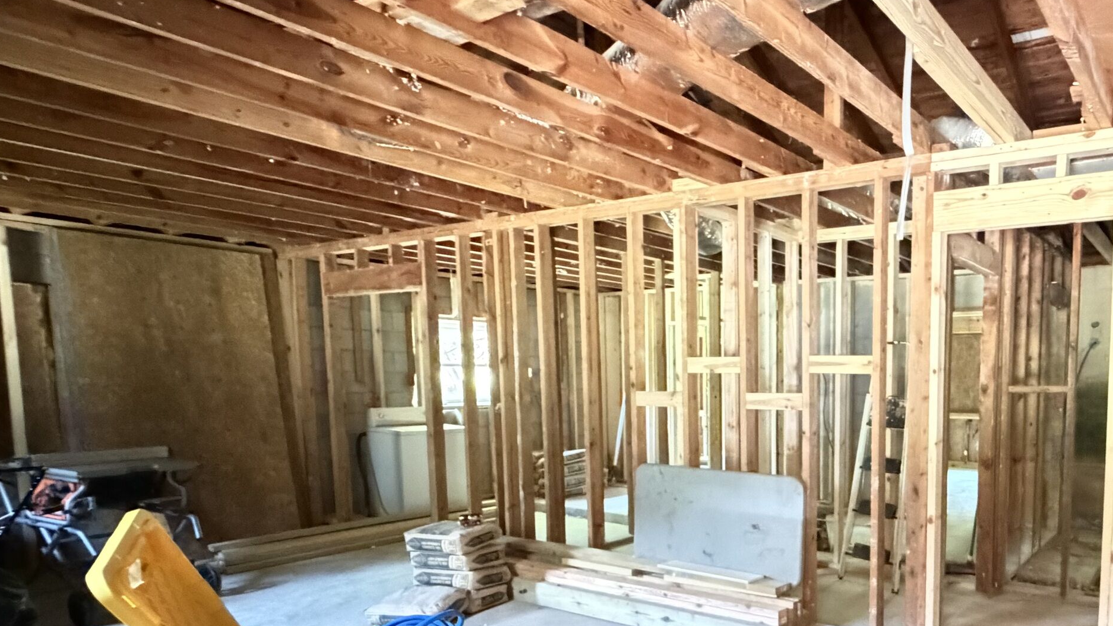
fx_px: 738
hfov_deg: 69.4
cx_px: 829
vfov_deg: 44.8
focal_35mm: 25
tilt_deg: -5.4
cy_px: 448
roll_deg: +0.2
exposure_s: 1/30
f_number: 2.2
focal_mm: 2.22
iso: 3200
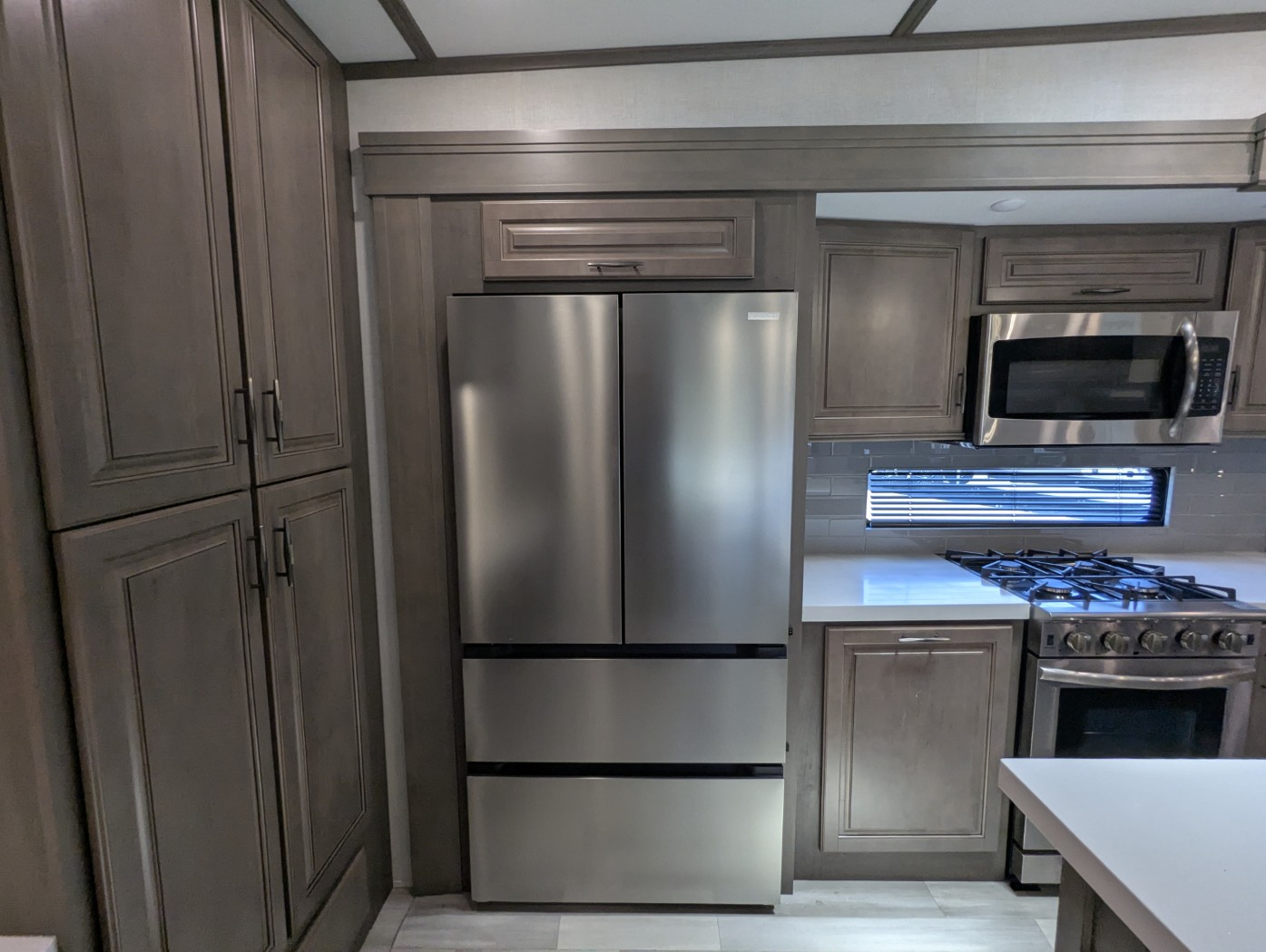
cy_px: 476
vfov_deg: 78.2
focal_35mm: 16
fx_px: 586
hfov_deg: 94.4
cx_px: 633
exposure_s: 1/118
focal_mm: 2.35
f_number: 2.2
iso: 162
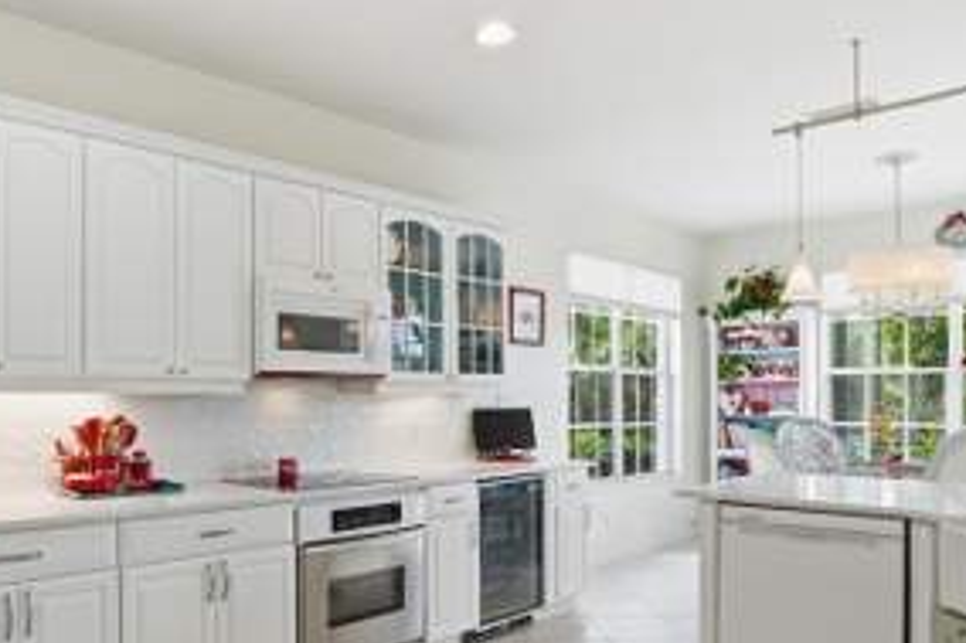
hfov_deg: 65.9
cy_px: 400
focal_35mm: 27
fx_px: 724
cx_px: 337
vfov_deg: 47.5
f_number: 9
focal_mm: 16
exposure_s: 1/800
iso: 400
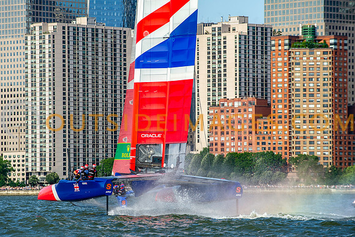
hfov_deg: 9.1
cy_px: 134
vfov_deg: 6.0
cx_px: 154
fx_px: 2242
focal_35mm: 227
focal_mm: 200
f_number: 5.6
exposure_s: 1/2000
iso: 400
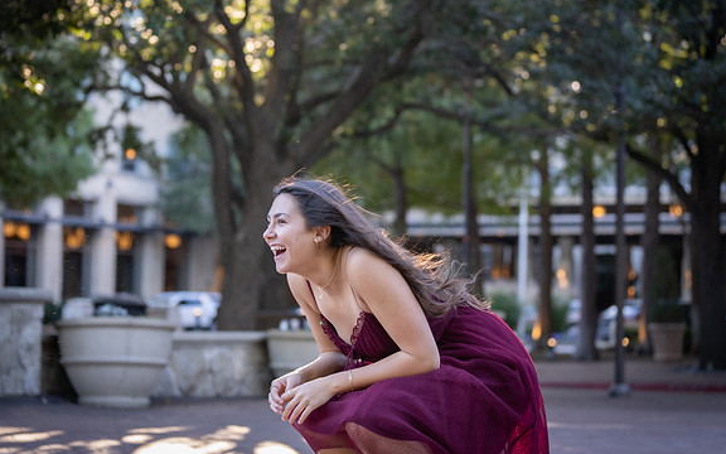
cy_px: 208
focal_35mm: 90
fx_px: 1781
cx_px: 306
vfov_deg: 14.5
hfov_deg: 23.0
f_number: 2.8
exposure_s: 1/320
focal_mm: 70
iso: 320
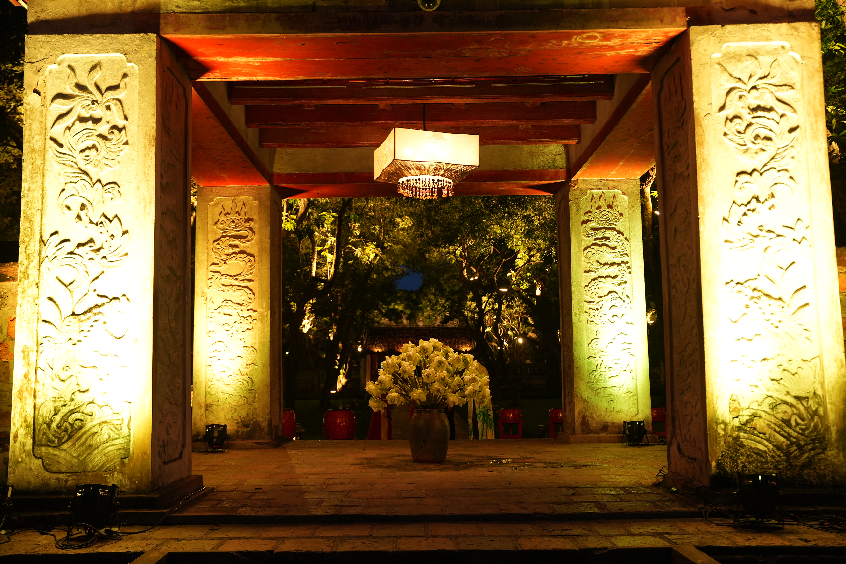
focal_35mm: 35
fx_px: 832
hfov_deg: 53.9
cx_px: 423
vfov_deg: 37.5
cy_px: 282
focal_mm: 35.4
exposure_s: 1/100
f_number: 2.8
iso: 800
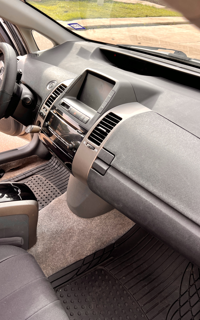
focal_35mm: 28
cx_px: 79
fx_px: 244
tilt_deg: -35.6
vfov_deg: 66.5
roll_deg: -2.6
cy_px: 160
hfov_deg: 44.3
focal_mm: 5.7
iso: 50
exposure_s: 1/572
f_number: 1.5
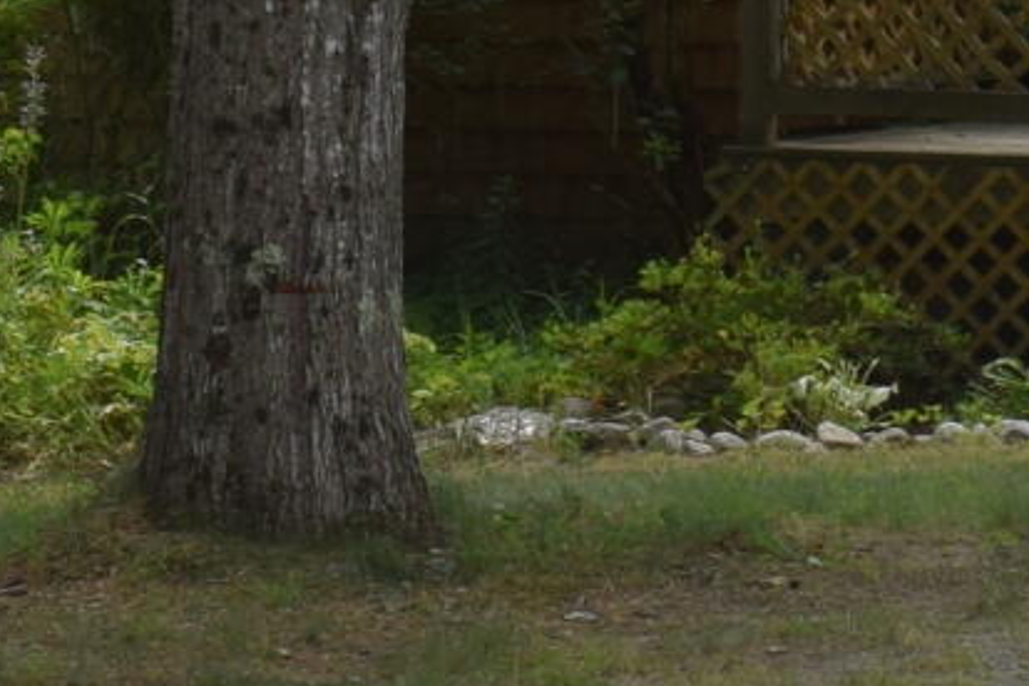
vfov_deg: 5.7
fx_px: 6831
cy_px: -363
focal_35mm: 239
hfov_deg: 8.6
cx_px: 932
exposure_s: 1/200
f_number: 9
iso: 100
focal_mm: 22
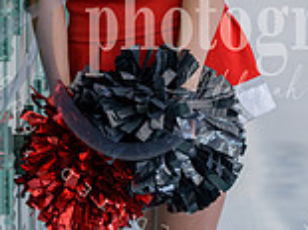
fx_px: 1743
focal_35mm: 196
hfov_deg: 10.1
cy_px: -8
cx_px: 199
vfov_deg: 7.5
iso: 250
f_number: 2.8
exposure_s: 1/125
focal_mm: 70
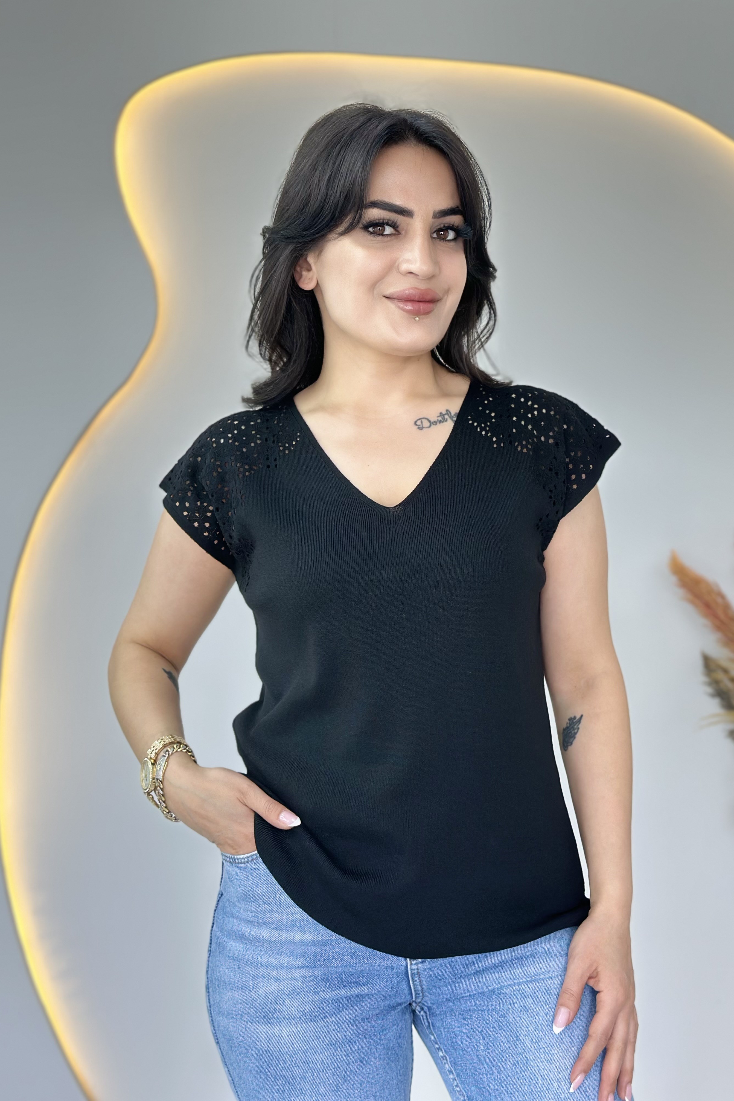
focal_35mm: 50
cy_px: 551
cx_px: 397
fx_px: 1529
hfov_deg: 27.0
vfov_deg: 39.6
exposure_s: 1/100
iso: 80
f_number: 1.78
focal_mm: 6.86
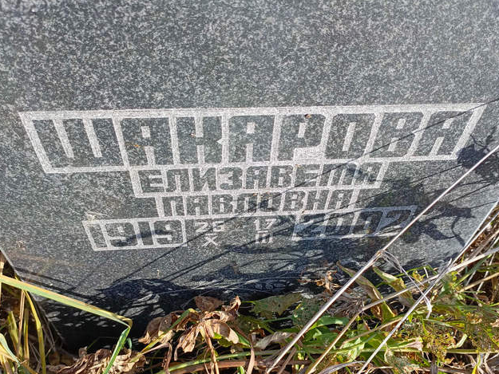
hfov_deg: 56.8
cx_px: 266
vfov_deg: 43.8
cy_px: 238
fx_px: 461
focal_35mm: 32
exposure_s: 1/277
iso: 110
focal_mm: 4.76
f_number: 1.69
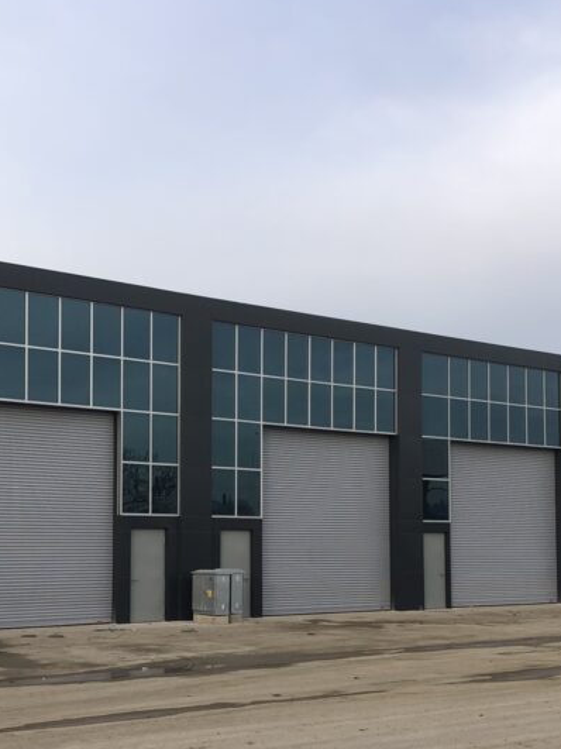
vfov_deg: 35.3
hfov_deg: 27.0
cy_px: 478
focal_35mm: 54
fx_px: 1167
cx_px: 244
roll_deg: +1.2
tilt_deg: +3.4
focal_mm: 3.99
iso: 20
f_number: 1.8
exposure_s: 1/527
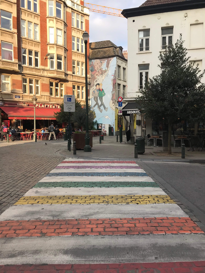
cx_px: 102
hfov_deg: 49.7
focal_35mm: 28
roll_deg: +0.1
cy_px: 136
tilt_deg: -2.5
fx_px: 221
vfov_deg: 63.4
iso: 20
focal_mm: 3.99
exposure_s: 1/622
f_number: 1.8
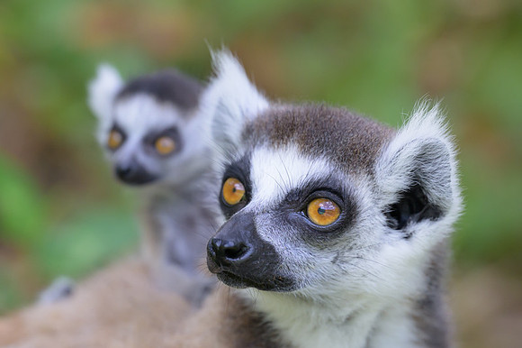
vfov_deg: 2.2
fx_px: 9015
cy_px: 220
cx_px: 152
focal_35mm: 622
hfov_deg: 3.3
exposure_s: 1/1250
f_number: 4
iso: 1000
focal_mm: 400
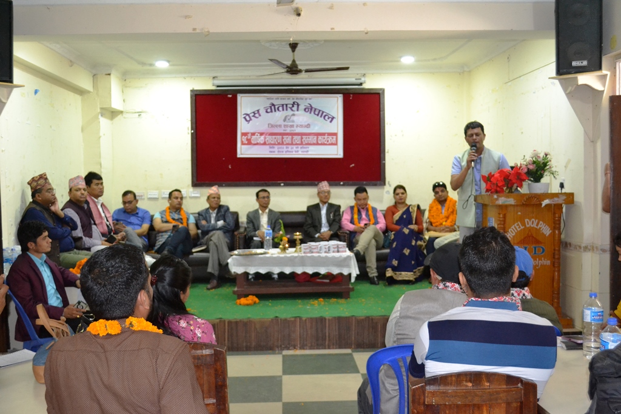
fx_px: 621
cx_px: 310
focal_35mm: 36
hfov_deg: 53.1
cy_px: 207
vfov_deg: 36.9
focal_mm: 24
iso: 2500
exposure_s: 1/60
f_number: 4
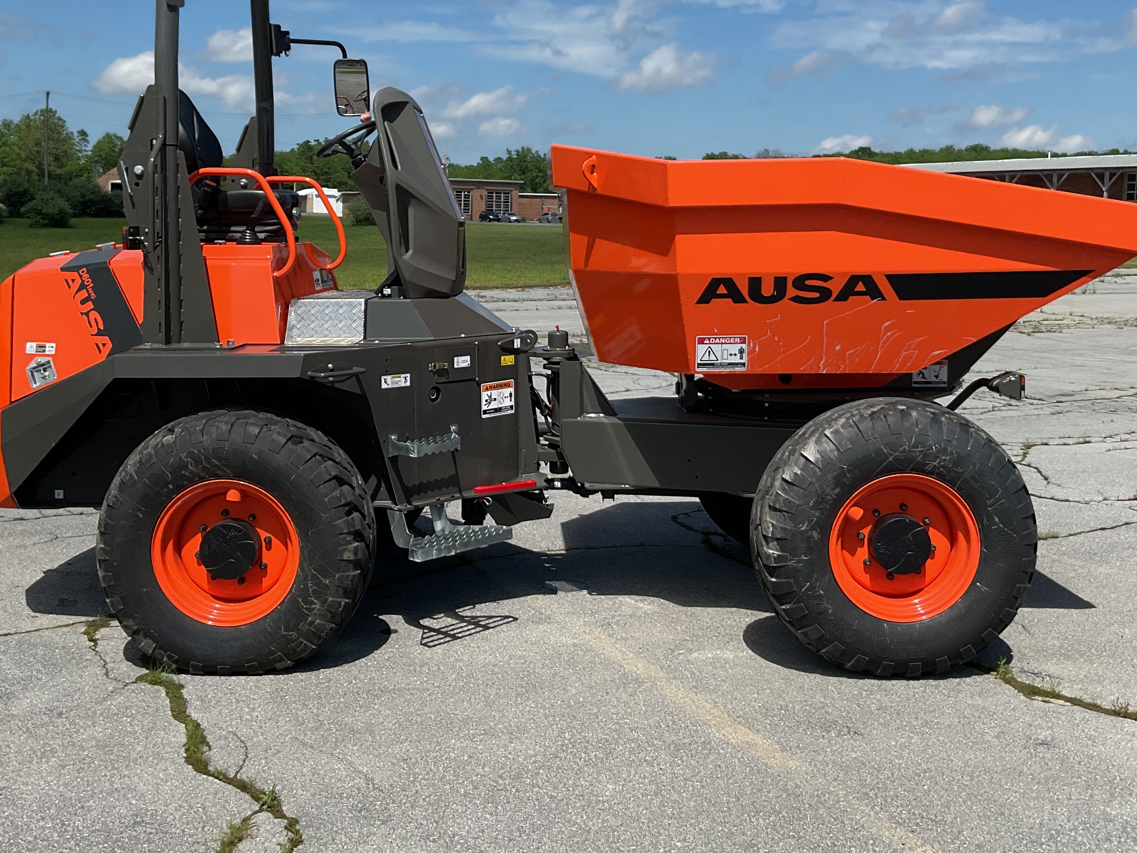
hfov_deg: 46.8
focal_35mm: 40
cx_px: 545
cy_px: 324
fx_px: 1314
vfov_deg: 35.8
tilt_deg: -5.3
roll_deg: -0.6
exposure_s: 1/2538
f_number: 1.8
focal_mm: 3
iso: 16
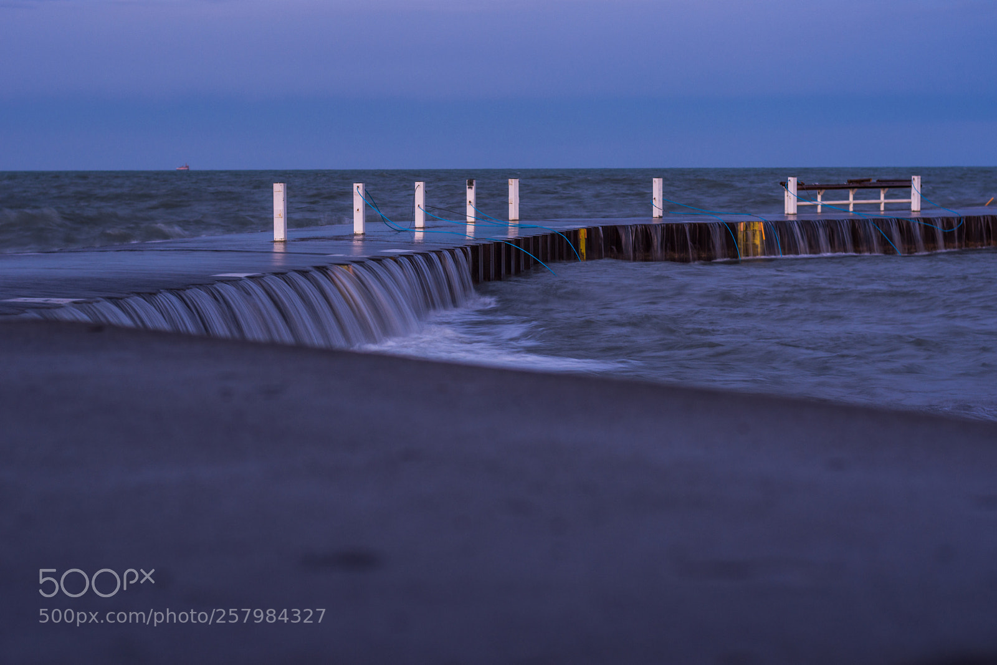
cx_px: 498
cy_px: 332
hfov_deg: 27.0
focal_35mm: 75
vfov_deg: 18.2
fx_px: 2077
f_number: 3.5
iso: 100
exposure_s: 1/4
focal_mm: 50
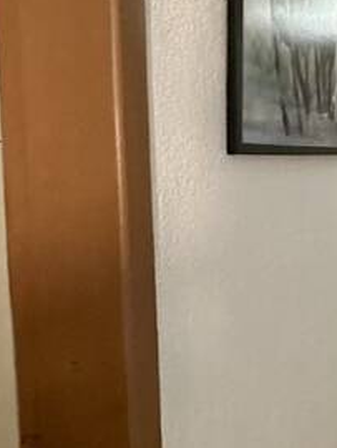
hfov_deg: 20.2
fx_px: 726
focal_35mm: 56
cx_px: 574
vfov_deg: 34.3
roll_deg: -1.4
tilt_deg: -4.7
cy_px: 196
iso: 800
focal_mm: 2.22
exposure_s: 1/60
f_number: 2.2
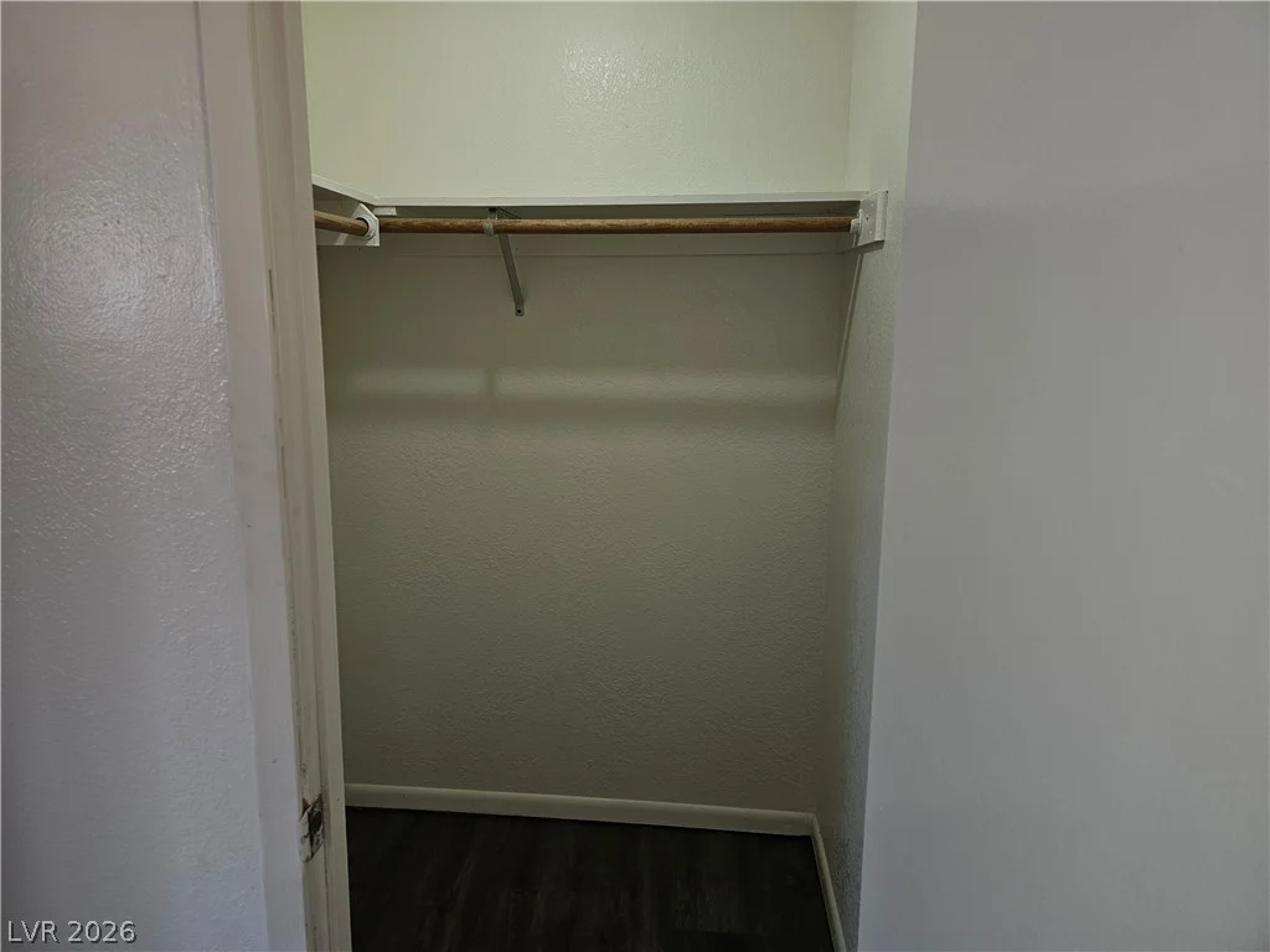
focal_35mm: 23
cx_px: 635
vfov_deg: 58.9
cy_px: 476
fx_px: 844
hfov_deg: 73.9
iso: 100
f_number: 1.7
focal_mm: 6.3
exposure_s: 1/30
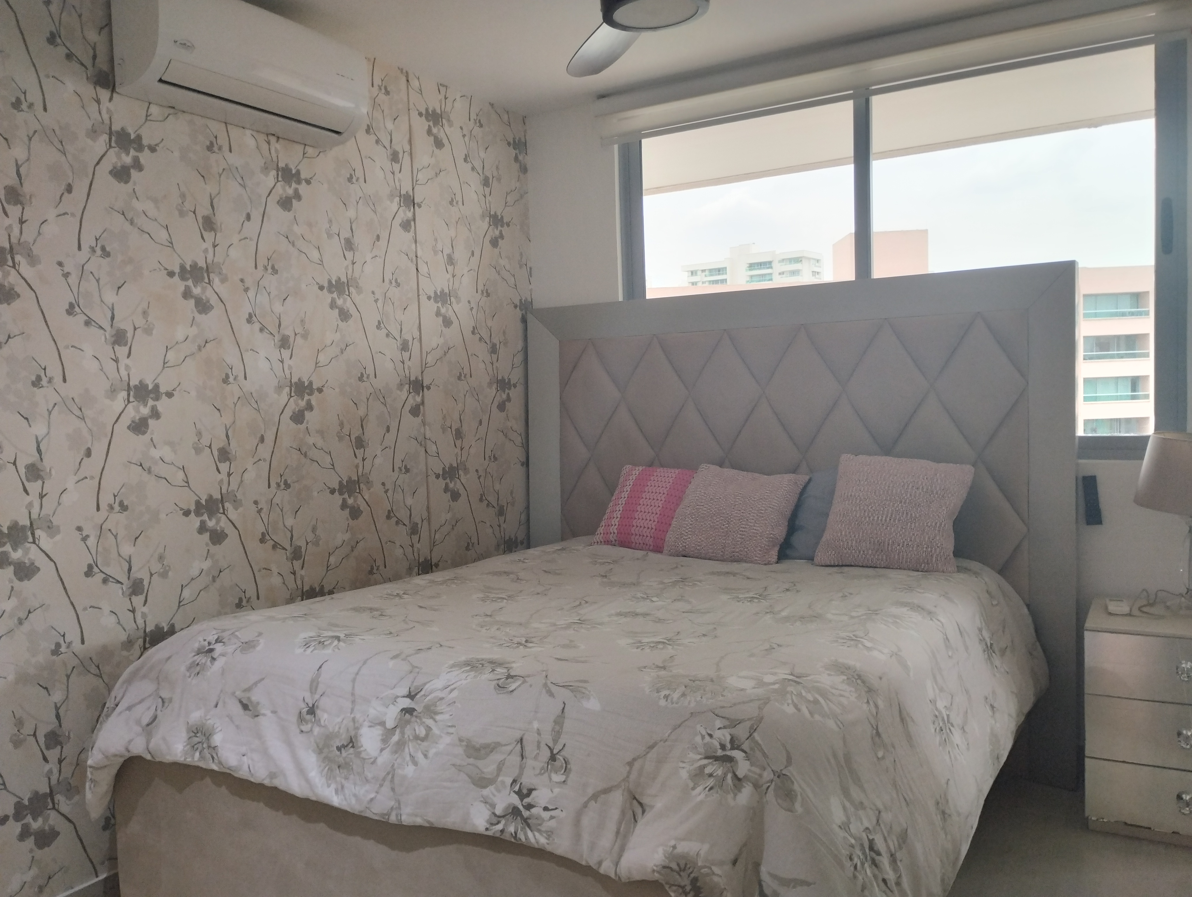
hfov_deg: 63.4
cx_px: 596
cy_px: 448
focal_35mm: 28
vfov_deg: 49.9
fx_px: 966
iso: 422
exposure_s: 1/30
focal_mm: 4.27
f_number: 1.8
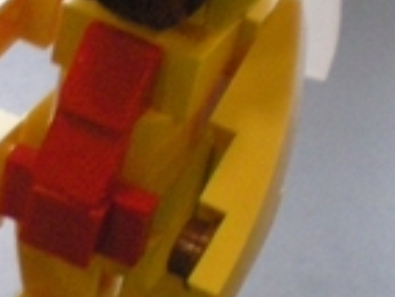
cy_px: 130
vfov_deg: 8.7
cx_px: -428
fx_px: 1955
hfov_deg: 10.5
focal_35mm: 171
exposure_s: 1/34.1
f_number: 3.1
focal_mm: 6.3
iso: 400
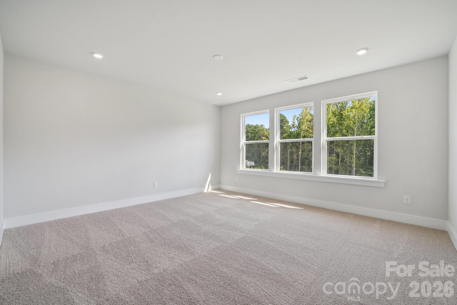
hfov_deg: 104.3
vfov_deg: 81.2
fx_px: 178
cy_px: 152
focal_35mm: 14
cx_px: 228
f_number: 7.1
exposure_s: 1/80
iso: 160
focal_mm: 14
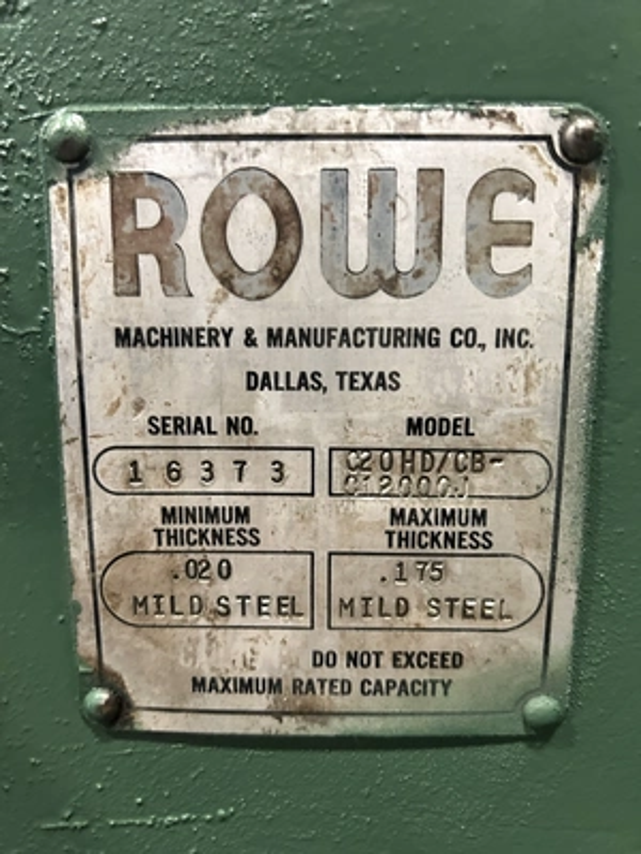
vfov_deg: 67.3
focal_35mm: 26
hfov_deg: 53.1
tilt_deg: -10.9
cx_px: 320
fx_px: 642
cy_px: 427
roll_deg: -0.3
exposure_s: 1/40
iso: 500
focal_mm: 5.7
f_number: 1.5
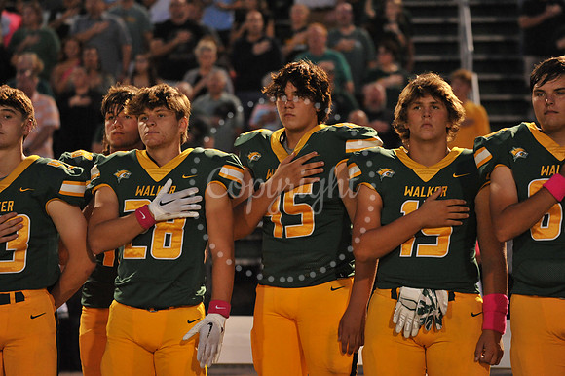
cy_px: 188
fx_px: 3137
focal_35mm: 200
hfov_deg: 10.3
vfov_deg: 6.9
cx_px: 282
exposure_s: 1/160
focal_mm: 200
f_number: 5.3
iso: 4000
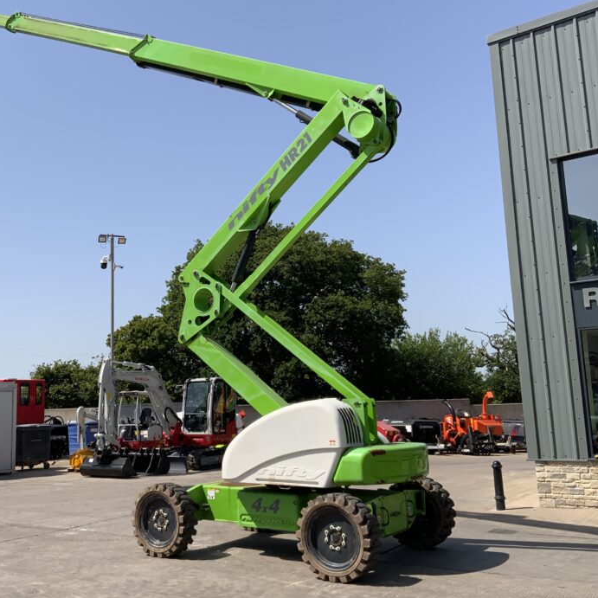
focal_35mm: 38
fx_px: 743
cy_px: 289
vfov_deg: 43.9
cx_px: 204
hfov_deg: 43.3
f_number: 1.8
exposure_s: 1/2427
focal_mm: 3
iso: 16
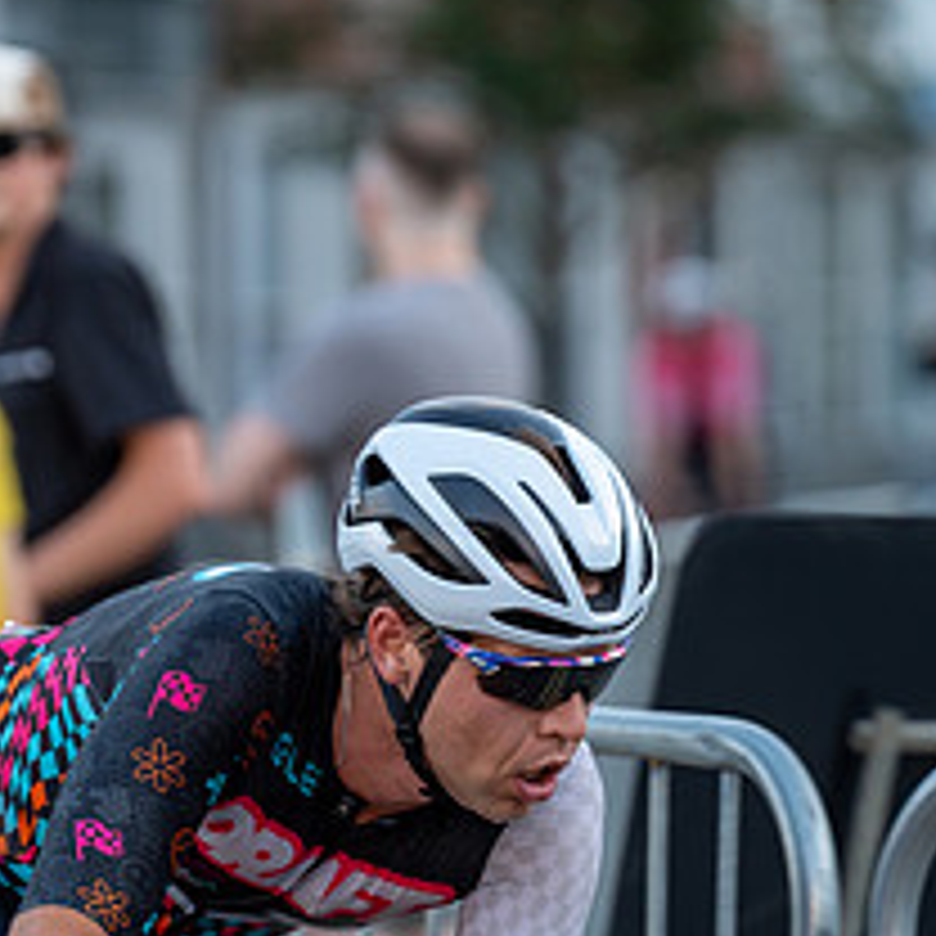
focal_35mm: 388
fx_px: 11870
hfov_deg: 4.5
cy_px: 803
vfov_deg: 4.5
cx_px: 243
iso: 500
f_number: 3.2
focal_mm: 164
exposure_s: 1/800
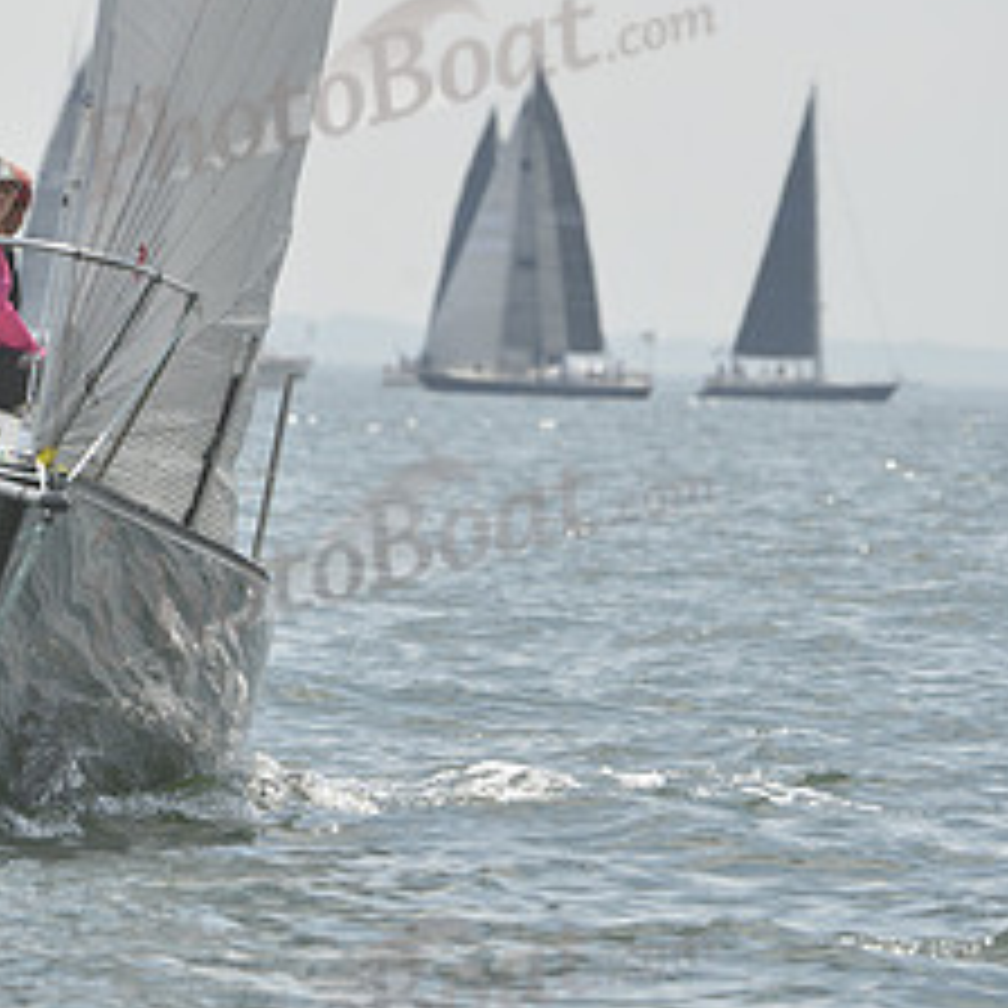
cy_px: 380
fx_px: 15978
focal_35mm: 485
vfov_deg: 3.6
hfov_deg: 3.6
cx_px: -148
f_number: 8
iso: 280
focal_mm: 220
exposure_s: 1/800
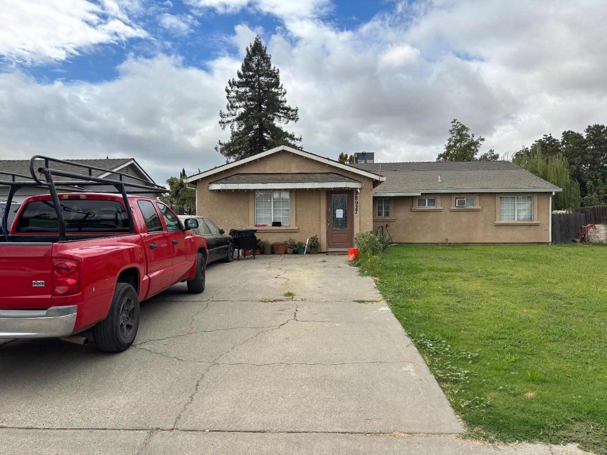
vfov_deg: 53.1
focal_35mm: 26
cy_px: 228
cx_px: 304
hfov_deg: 67.3
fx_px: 456
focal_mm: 5.96
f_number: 1.6
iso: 50
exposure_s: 1/4082
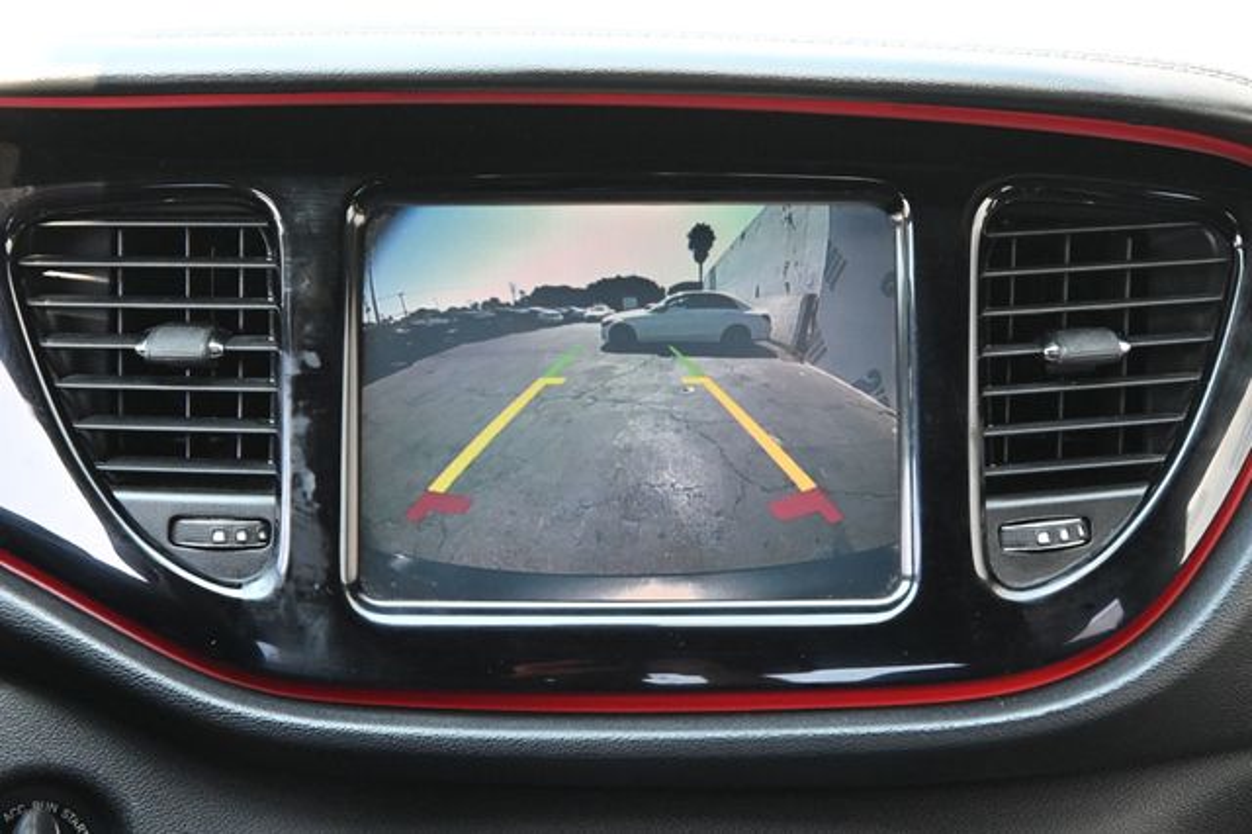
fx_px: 2607
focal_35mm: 75
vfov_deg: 18.2
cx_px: 626
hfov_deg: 27.0
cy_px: 417
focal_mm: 50
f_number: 6.3
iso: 3200
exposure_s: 1/80
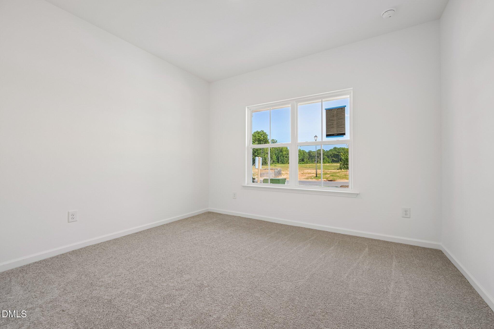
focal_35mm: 14
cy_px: 164
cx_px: 247
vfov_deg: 81.2
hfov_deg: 104.3
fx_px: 192
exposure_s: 1/25
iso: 100
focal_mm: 14
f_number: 8
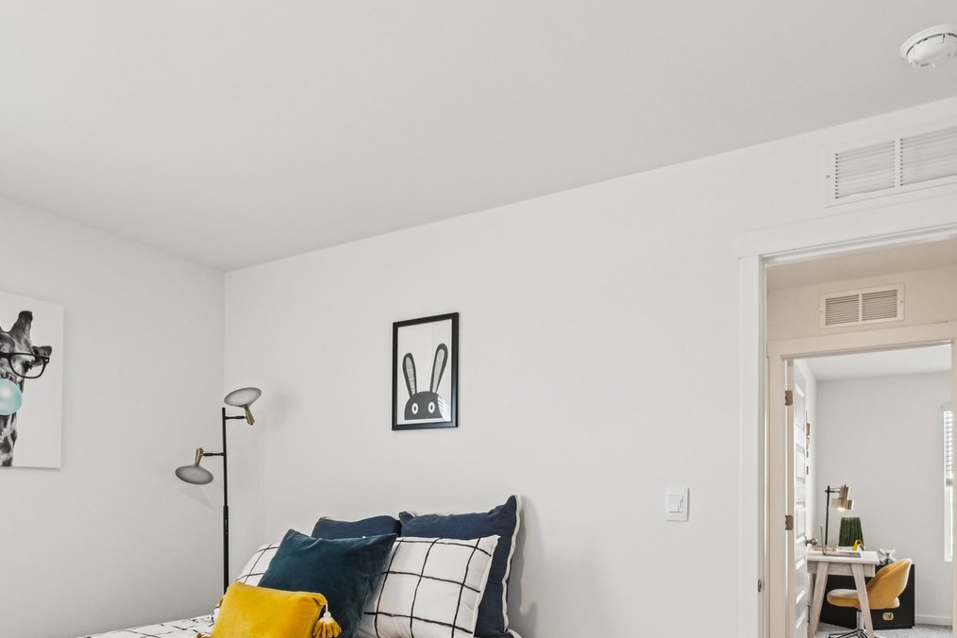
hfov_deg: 73.7
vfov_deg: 51.3
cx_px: 447
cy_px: 462
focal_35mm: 24
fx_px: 638
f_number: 8
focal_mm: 10
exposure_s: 1/15
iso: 200
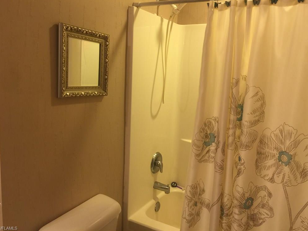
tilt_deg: -8.8
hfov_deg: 60.0
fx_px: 267
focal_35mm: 30
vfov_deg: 46.8
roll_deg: -3.3
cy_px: 112
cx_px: 154
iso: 64
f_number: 2.2
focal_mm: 4.15
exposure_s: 1/15
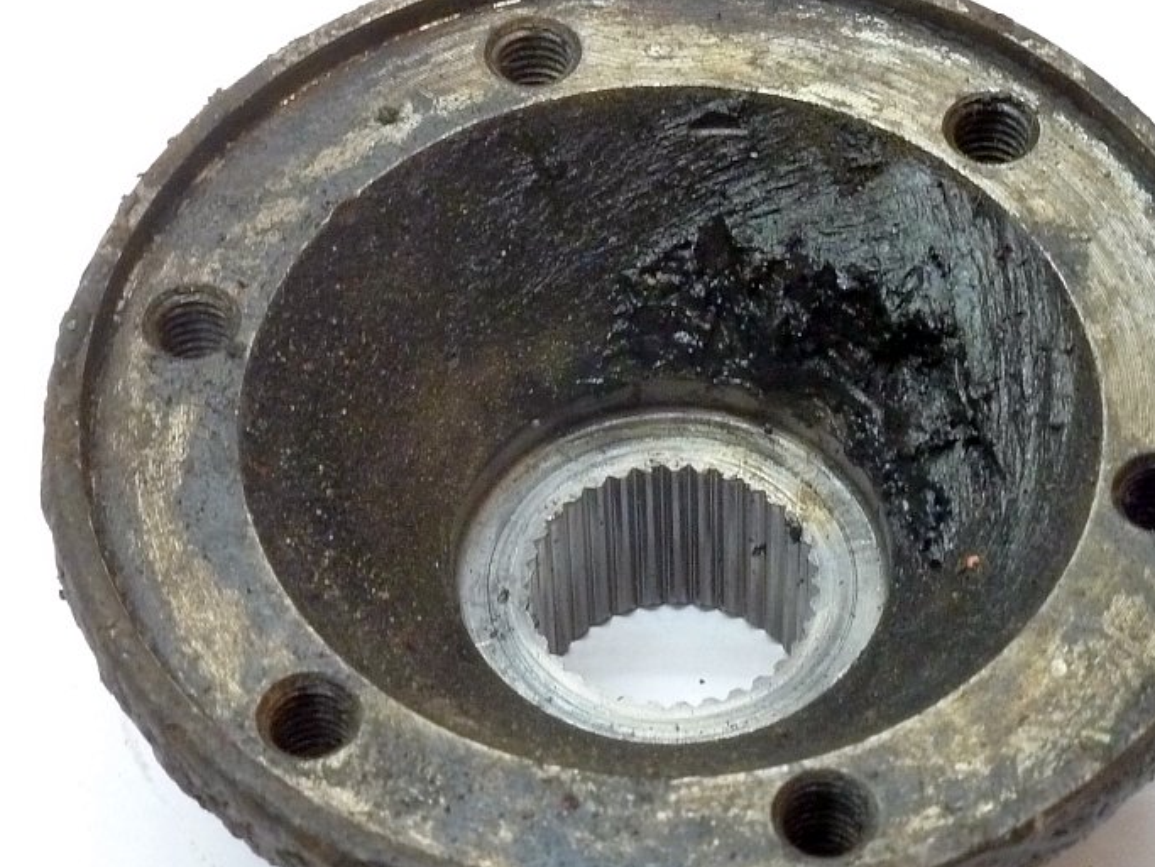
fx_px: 2871
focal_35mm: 86
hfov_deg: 22.7
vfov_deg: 17.2
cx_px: 664
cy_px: 463
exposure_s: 1/10
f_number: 4
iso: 400
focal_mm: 10.3
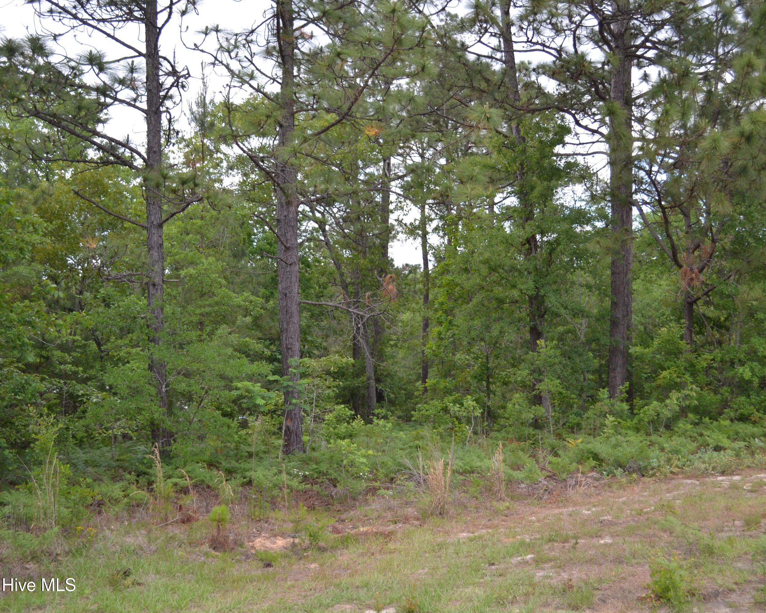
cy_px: 303
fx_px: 930
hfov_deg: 44.8
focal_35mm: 41
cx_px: 408
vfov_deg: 36.5
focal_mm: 24
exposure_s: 1/125
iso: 100
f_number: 4
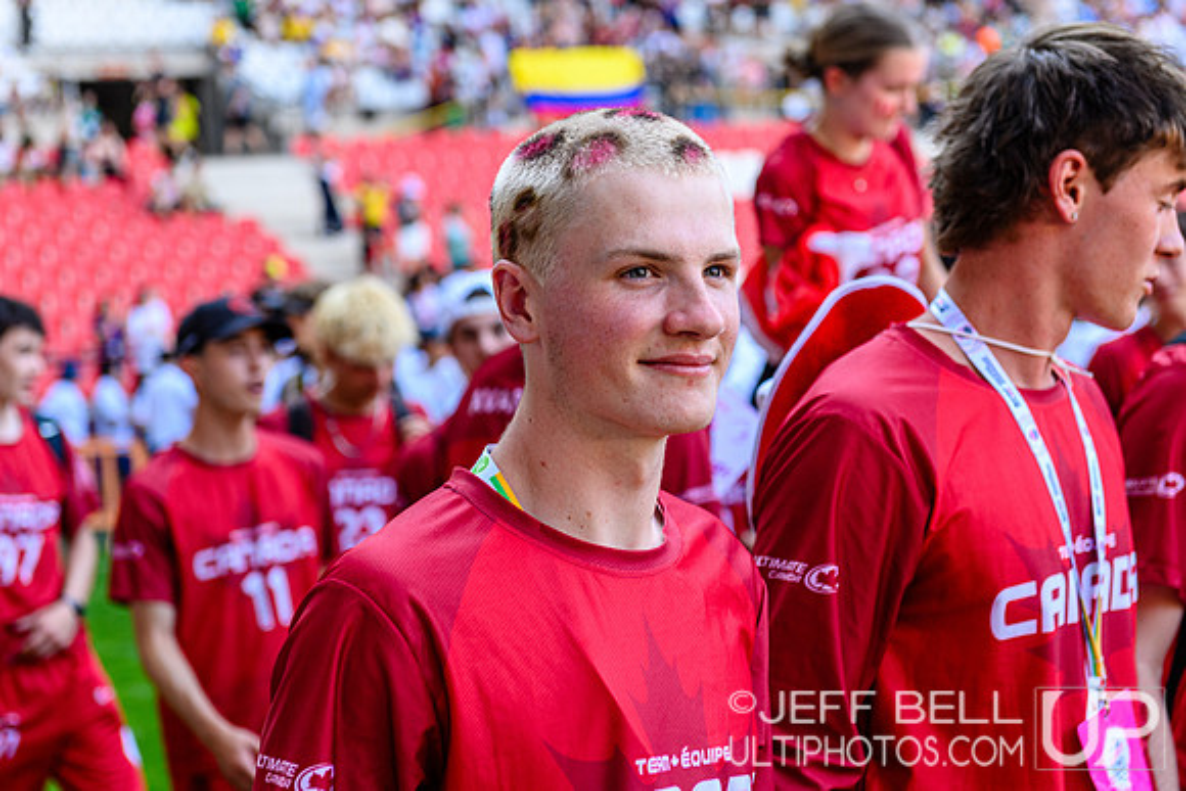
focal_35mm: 70
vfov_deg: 19.5
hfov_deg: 28.8
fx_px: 2307
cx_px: 593
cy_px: 396
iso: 1250
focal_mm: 70
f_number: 4.5
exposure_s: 1/500
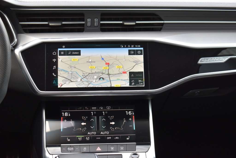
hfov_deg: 28.1
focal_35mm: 72
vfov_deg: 19.0
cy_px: 79
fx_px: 472
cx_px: 118
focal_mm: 48
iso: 400
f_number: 5.3
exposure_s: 1/80
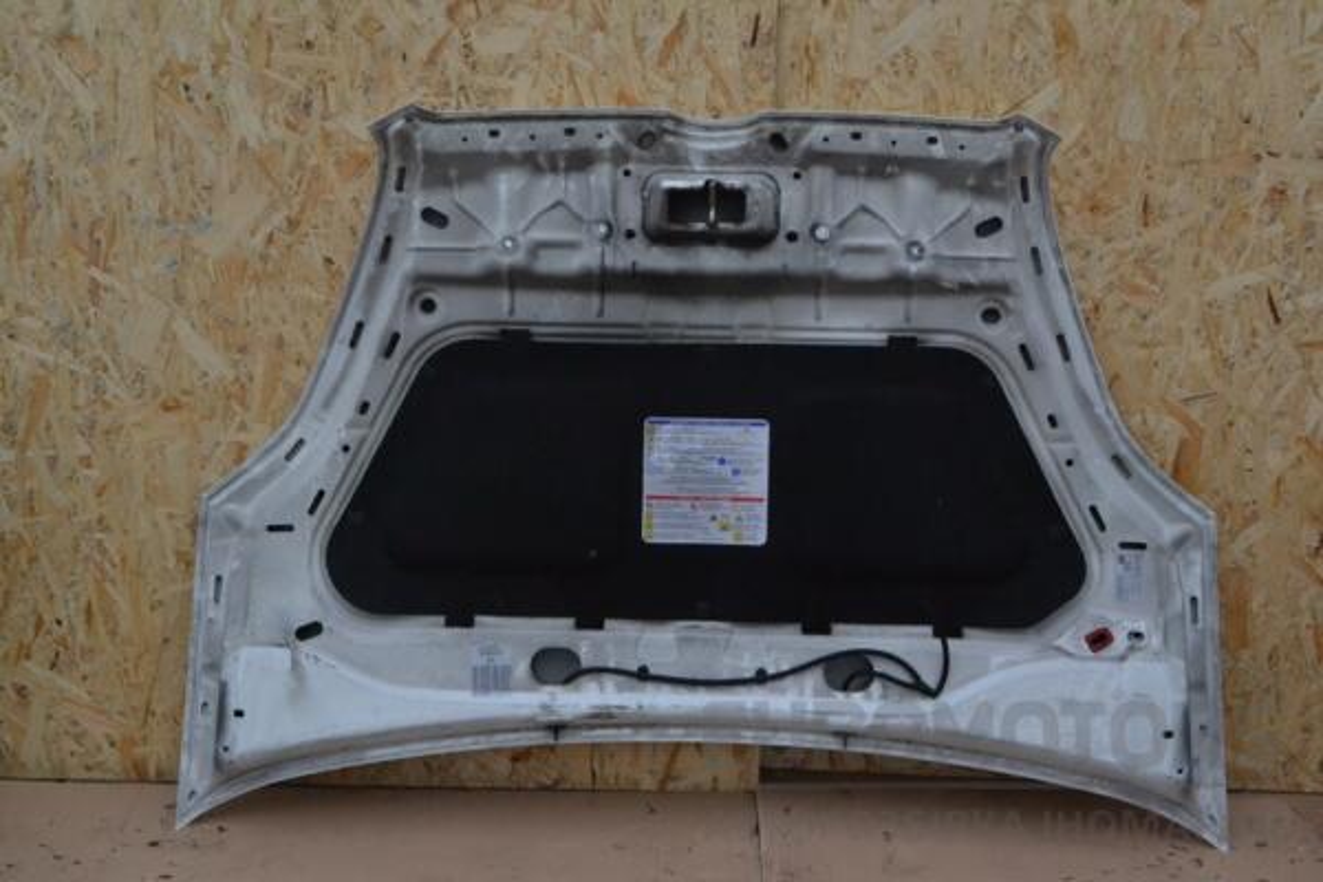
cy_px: 441
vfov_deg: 28.1
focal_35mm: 48
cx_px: 662
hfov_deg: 41.1
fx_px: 1764
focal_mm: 32
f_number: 14
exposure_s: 1/800
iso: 3200
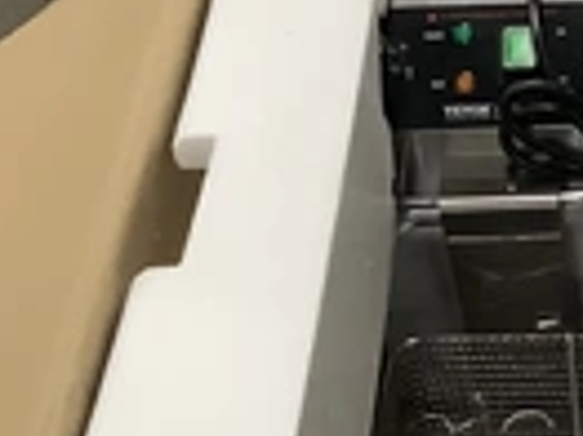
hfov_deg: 19.5
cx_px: 694
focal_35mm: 95
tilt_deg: -47.8
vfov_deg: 15.4
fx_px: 1599
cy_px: 374
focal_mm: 3.3
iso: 250
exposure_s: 1/60
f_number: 2.4
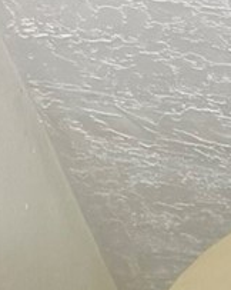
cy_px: 827
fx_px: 1583
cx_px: 1018
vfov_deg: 8.8
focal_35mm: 185
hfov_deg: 6.3
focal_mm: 6.76
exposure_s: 1/60
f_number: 1.78
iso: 250
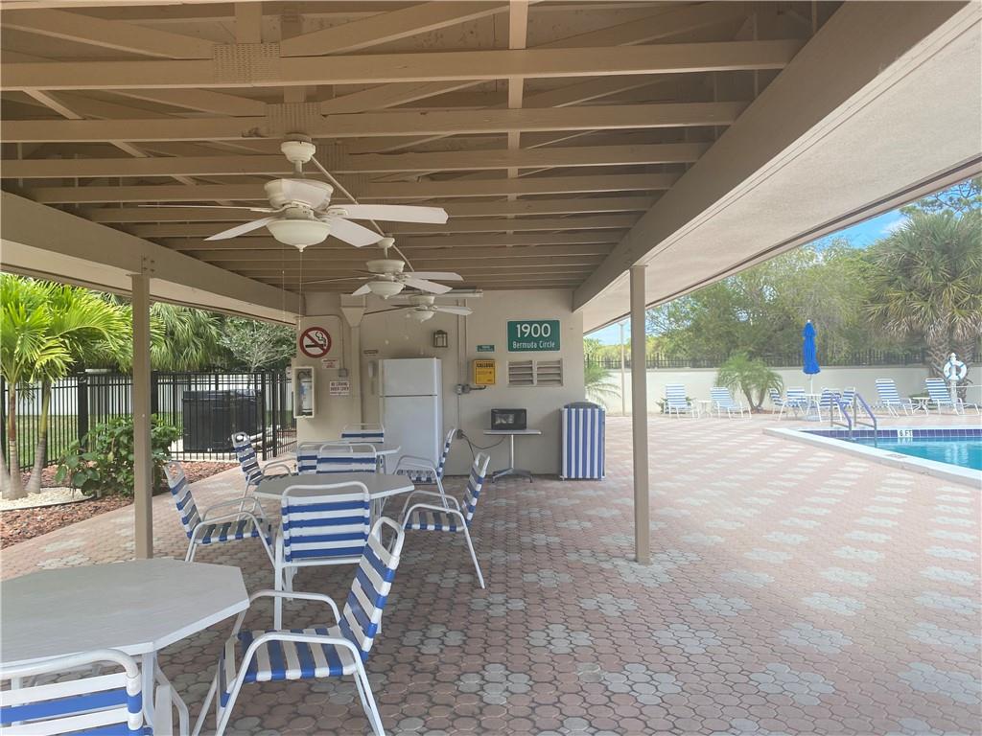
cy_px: 368
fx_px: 738
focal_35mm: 26
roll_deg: +0.2
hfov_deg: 67.3
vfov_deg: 53.1
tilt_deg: -0.3
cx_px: 491
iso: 32
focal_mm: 4.25
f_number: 1.8
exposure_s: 1/839
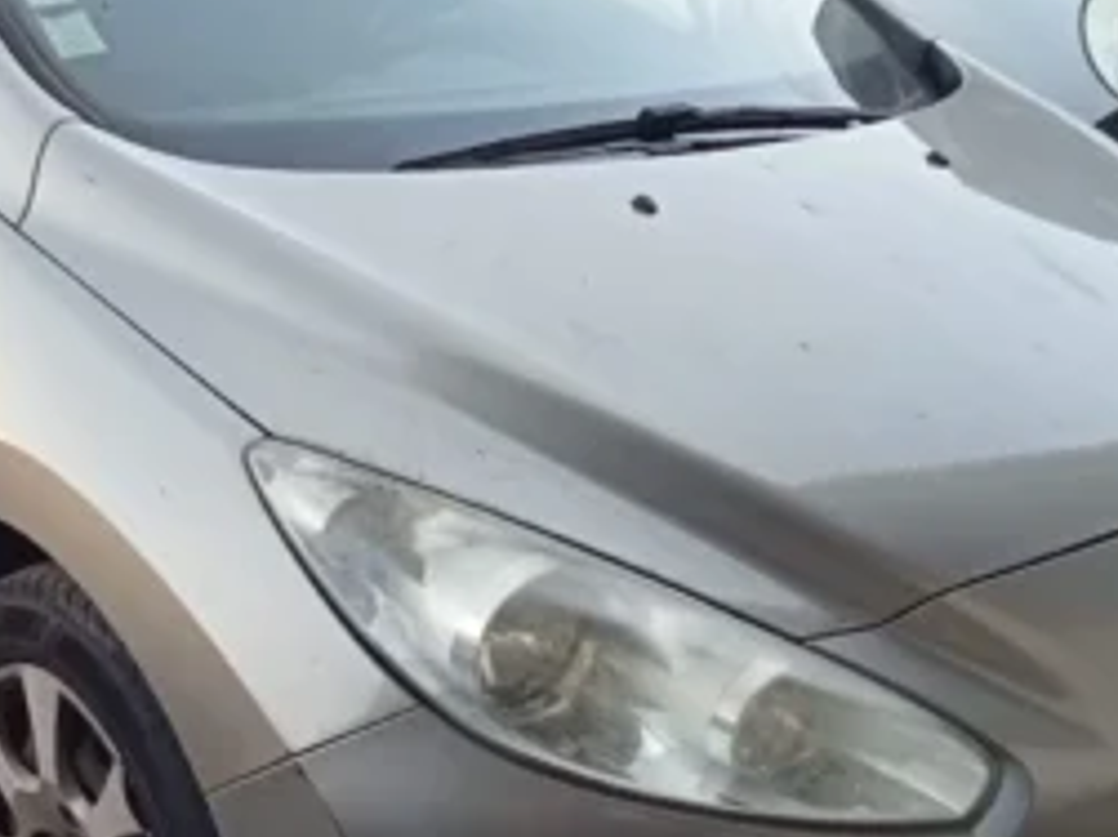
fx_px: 2163
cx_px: 401
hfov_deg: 28.8
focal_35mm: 67
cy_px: 450
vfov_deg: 21.9
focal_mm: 3.46
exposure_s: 1/155
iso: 103
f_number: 2.2
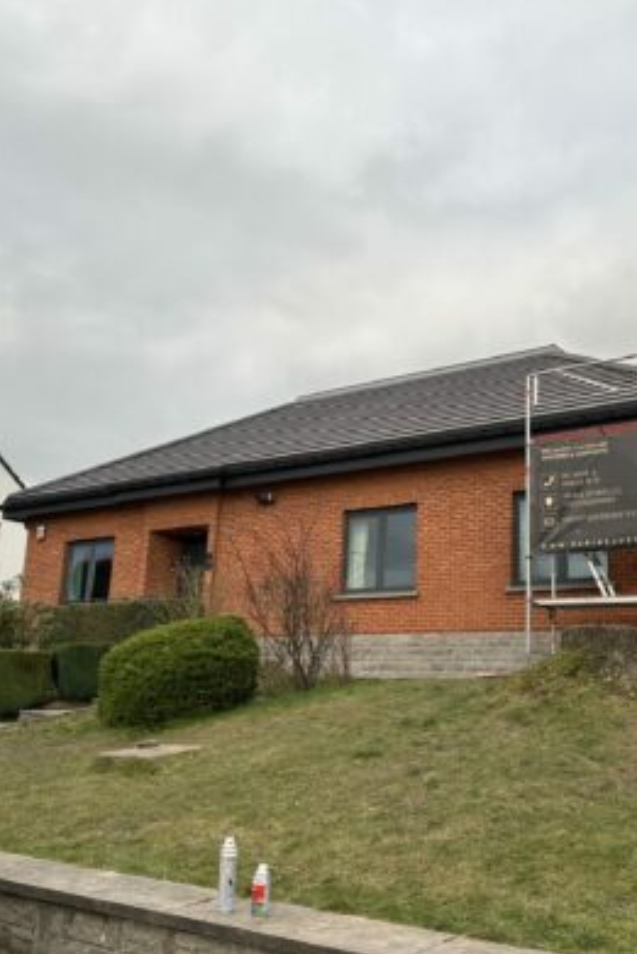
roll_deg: -0.8
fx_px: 902
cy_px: 473
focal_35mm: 34
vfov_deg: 55.8
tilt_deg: +14.9
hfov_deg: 38.6
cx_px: 414
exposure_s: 1/406
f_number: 1.78
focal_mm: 6.86
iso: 80
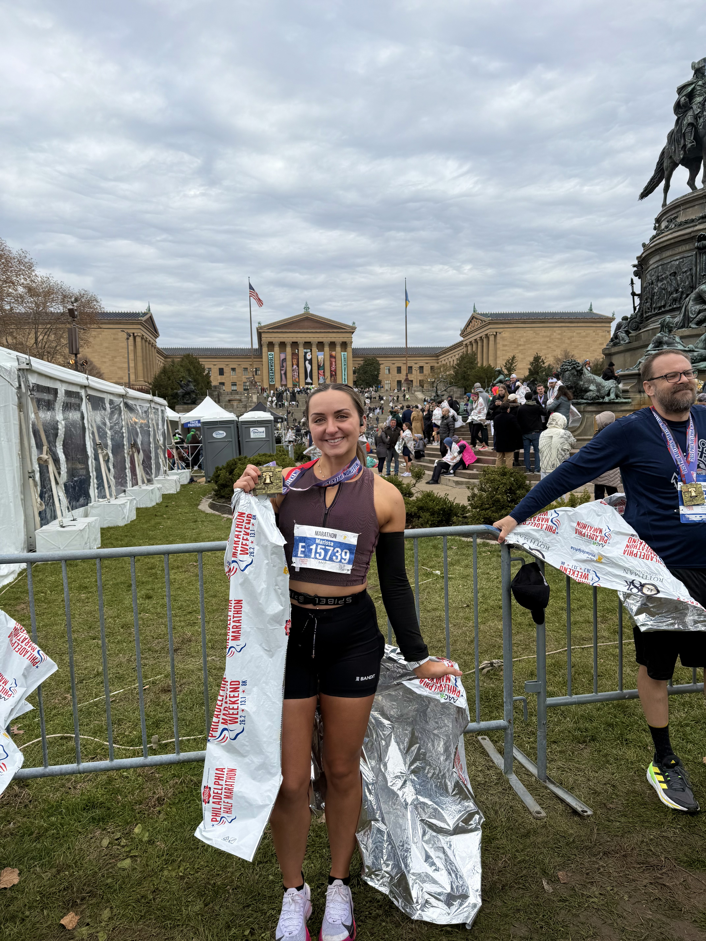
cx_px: 353
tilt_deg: -3.0
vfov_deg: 71.6
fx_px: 653
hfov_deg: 56.8
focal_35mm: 24
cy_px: 470
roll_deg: +1.2
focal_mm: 6.76
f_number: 1.78
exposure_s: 1/1653
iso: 80
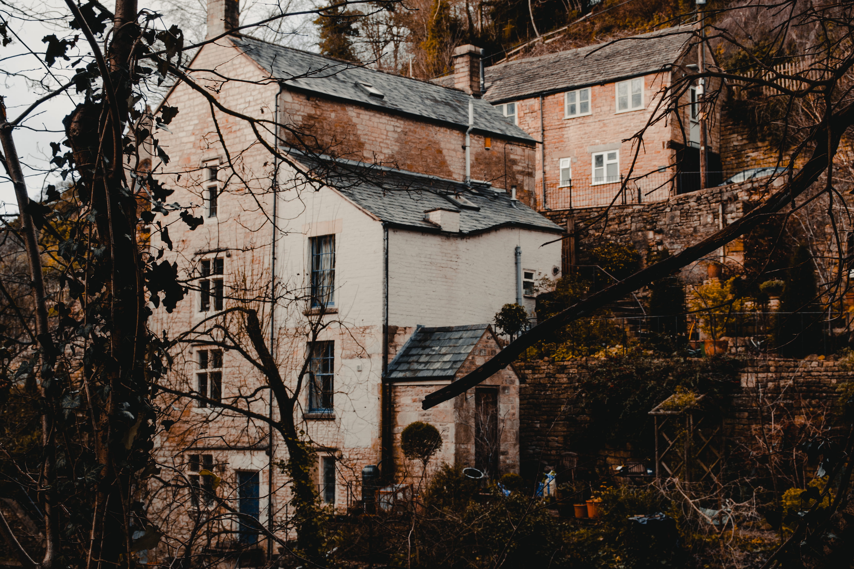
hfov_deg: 36.9
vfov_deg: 25.1
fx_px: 1281
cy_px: 284
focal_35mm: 54
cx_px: 427
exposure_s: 1/100
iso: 400
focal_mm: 36
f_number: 9
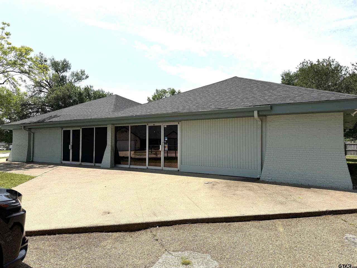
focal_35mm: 24
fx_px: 248
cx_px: 178
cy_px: 134
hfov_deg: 71.6
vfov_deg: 56.8
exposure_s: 1/8130
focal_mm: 6.76
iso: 80
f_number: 1.78
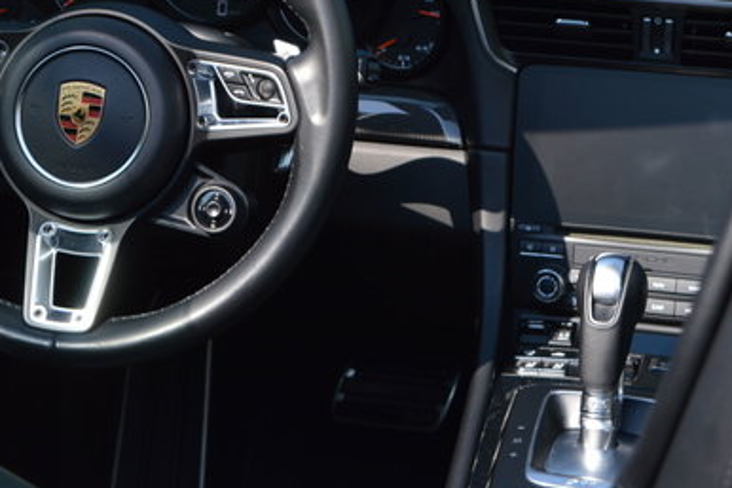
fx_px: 3333
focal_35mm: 164
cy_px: 79
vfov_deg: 8.3
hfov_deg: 12.5
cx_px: 319
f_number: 6.3
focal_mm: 55
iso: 100
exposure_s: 1/160
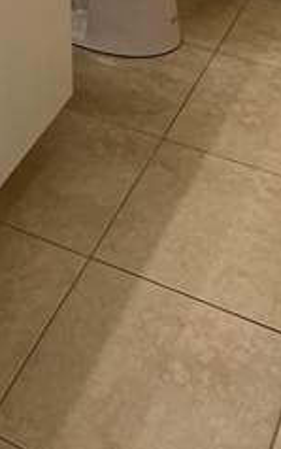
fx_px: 906
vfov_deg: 24.2
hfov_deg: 17.2
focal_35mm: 74
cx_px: -4
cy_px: -141
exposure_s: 1/120
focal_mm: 5.7
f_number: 1.5
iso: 100
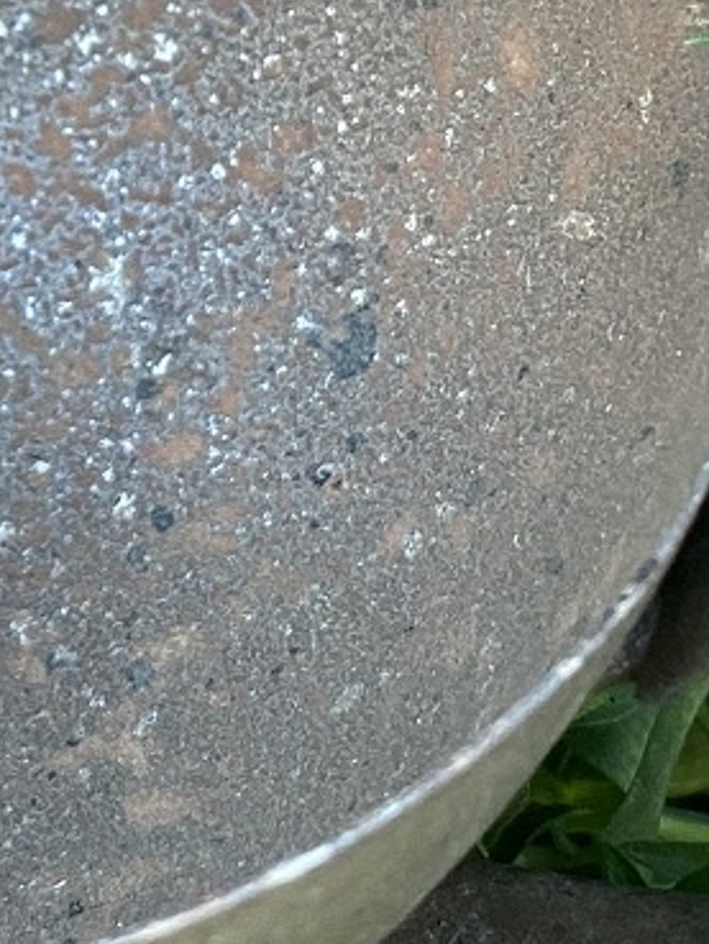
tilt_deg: -35.2
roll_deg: -2.3
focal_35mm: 141
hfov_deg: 10.3
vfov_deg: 13.8
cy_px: -36
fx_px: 3848
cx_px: -207
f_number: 1.8
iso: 125
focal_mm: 4.25
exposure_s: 1/62
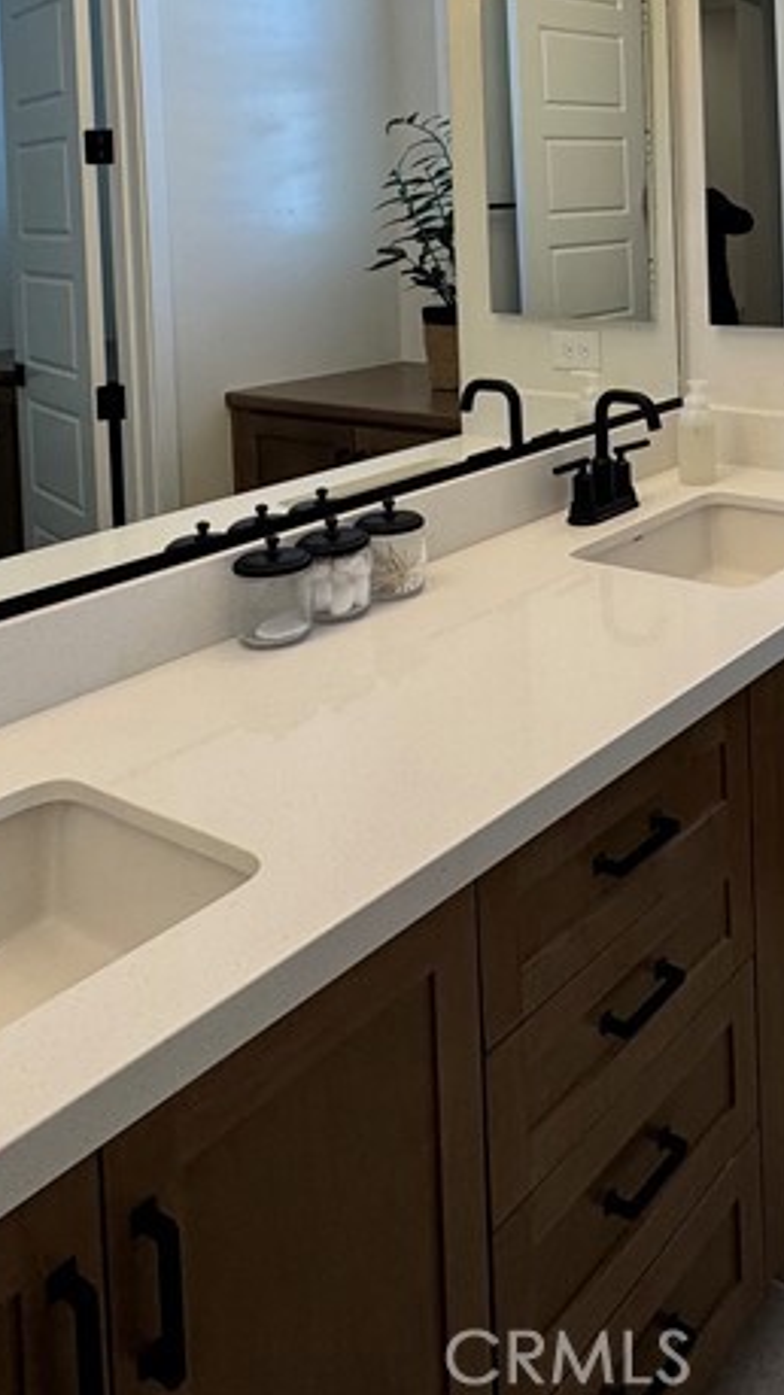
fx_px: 1257
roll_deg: +1.9
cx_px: 687
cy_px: 234
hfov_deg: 33.1
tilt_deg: -3.1
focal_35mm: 34
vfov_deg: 53.3
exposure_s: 1/120
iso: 64
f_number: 2.2
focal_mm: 2.22
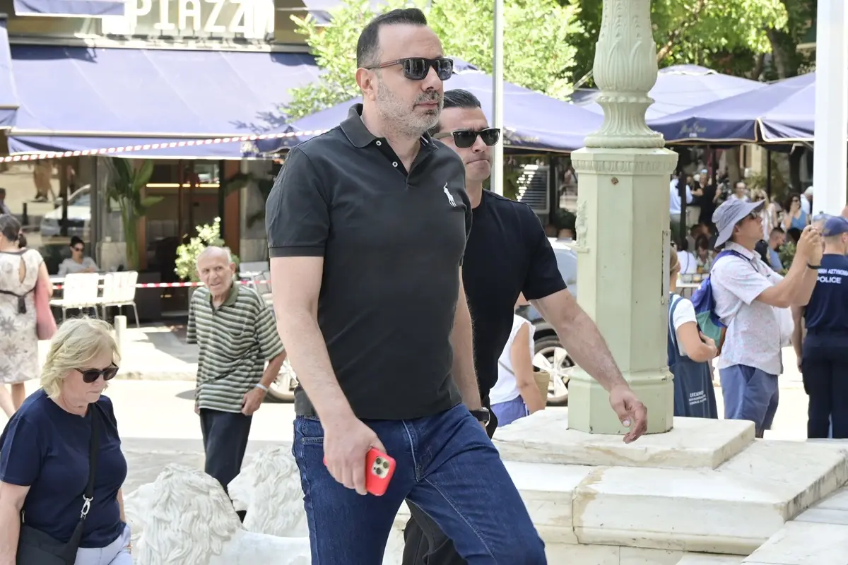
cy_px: 282
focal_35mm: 100
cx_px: 424
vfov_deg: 13.7
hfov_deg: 20.4
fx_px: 2355
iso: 1000
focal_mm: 67
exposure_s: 1/250
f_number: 9
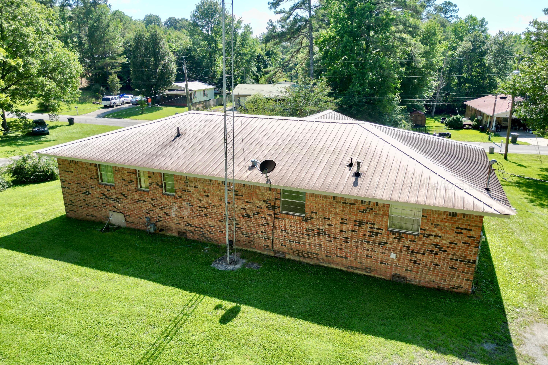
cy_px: 186
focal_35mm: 25
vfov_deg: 51.3
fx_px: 381
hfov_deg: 71.5
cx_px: 274
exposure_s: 1/1600
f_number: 1.7
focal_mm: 6.72
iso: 100
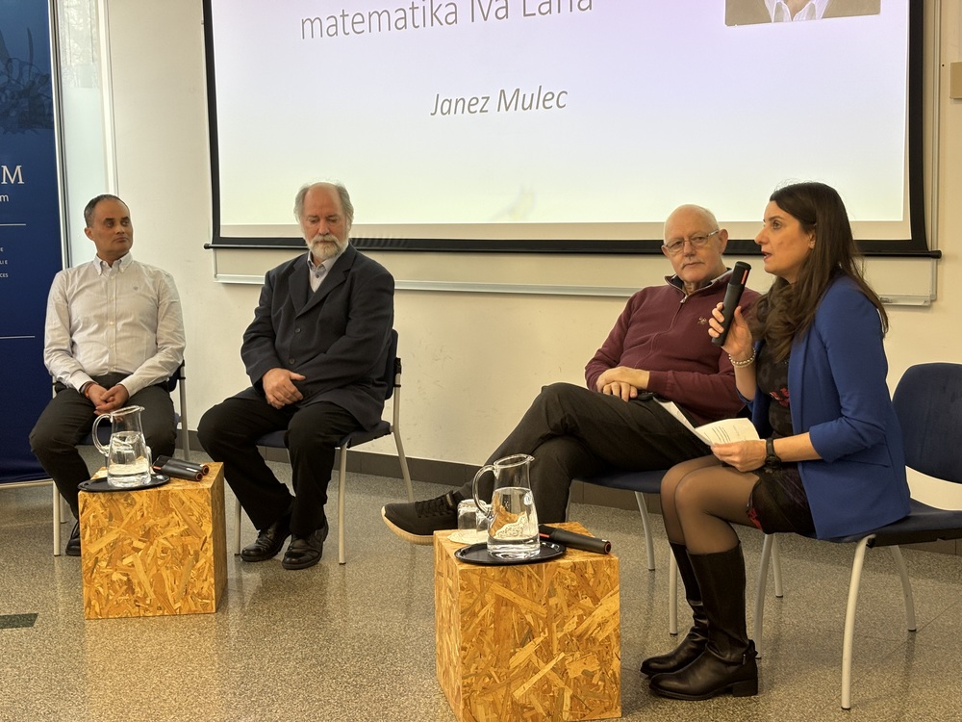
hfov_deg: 36.8
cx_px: 481
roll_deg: +1.4
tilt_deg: -7.2
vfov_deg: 28.0
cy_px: 361
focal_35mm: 52
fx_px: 1445
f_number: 1.6
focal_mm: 5.96
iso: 40
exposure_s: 1/50
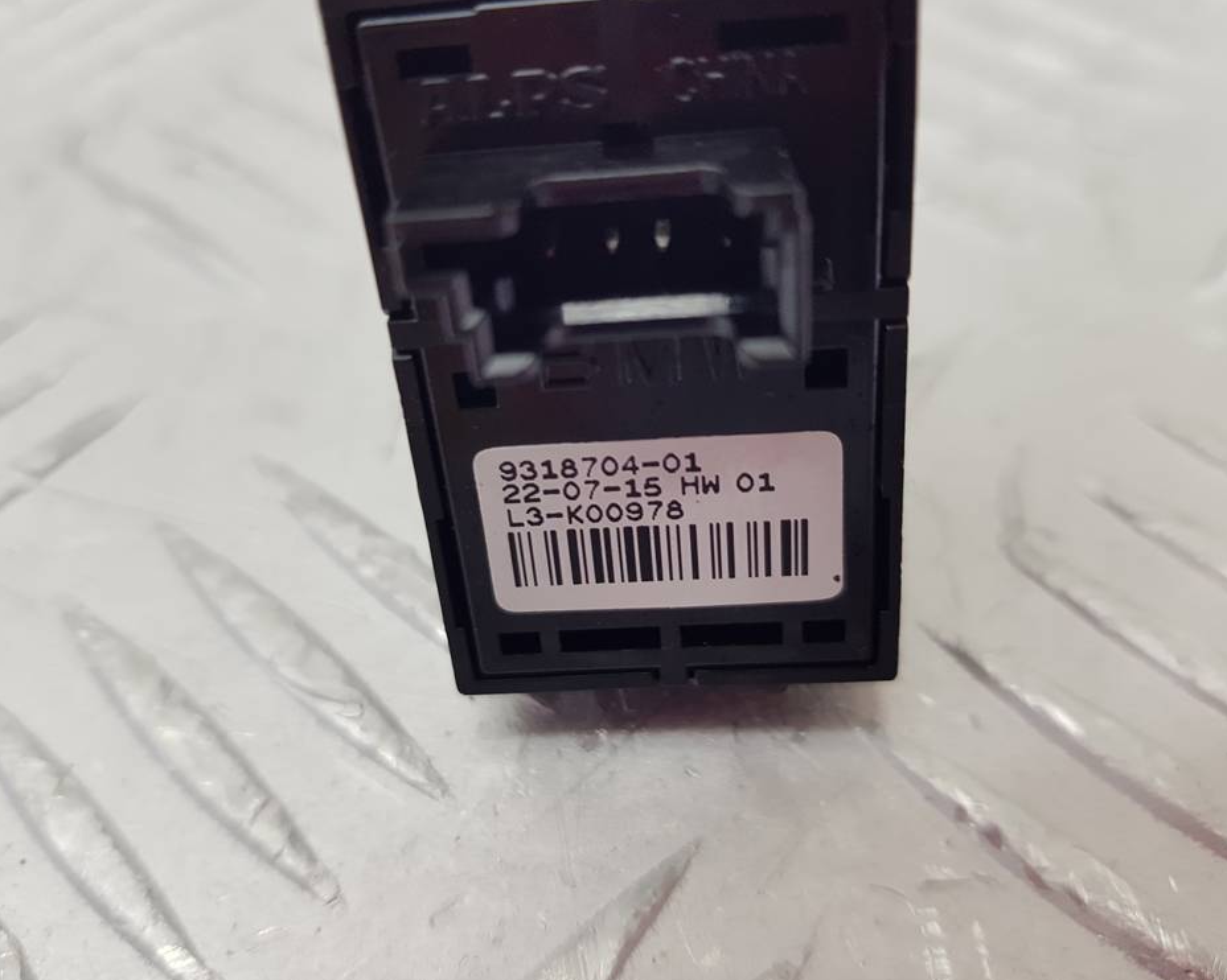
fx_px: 1017
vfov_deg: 51.5
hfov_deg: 62.2
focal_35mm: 28
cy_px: 482
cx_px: 598
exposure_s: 1/100
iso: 80
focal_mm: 4.2
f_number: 1.7
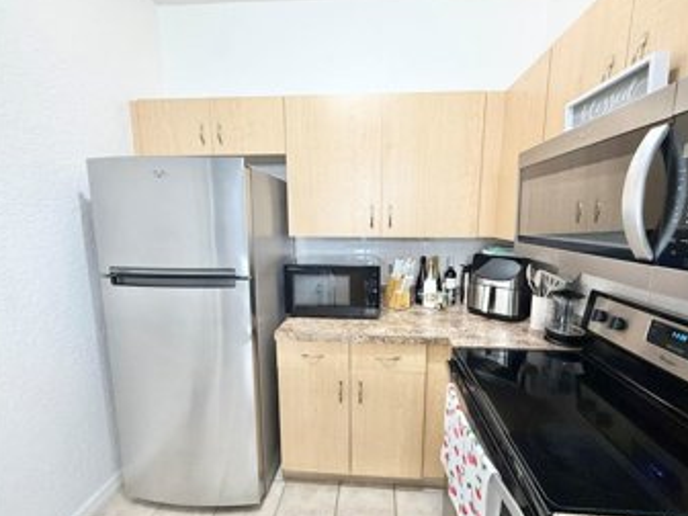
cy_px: 262
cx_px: 358
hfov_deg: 98.1
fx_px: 298
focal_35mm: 15
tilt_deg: -7.9
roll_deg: -0.1
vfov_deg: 81.7
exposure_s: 1/60
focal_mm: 2.22
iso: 320
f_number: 2.2
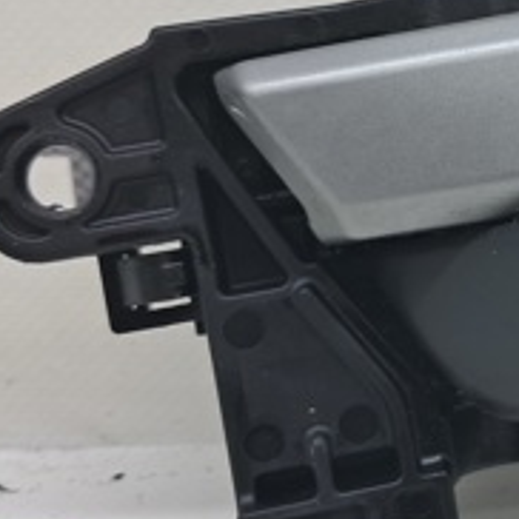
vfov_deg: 20.6
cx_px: 613
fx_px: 1425
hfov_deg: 19.5
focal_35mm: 84
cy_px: 230
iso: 50
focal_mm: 4
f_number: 1.8
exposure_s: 1/50
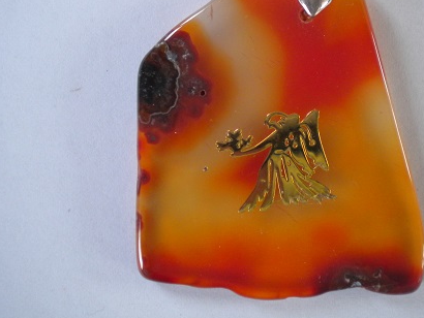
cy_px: 95
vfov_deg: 24.3
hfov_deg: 32.0
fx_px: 735
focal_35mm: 60
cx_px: 267
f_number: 3.5
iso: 229
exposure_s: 1/55.1
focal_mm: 7.4
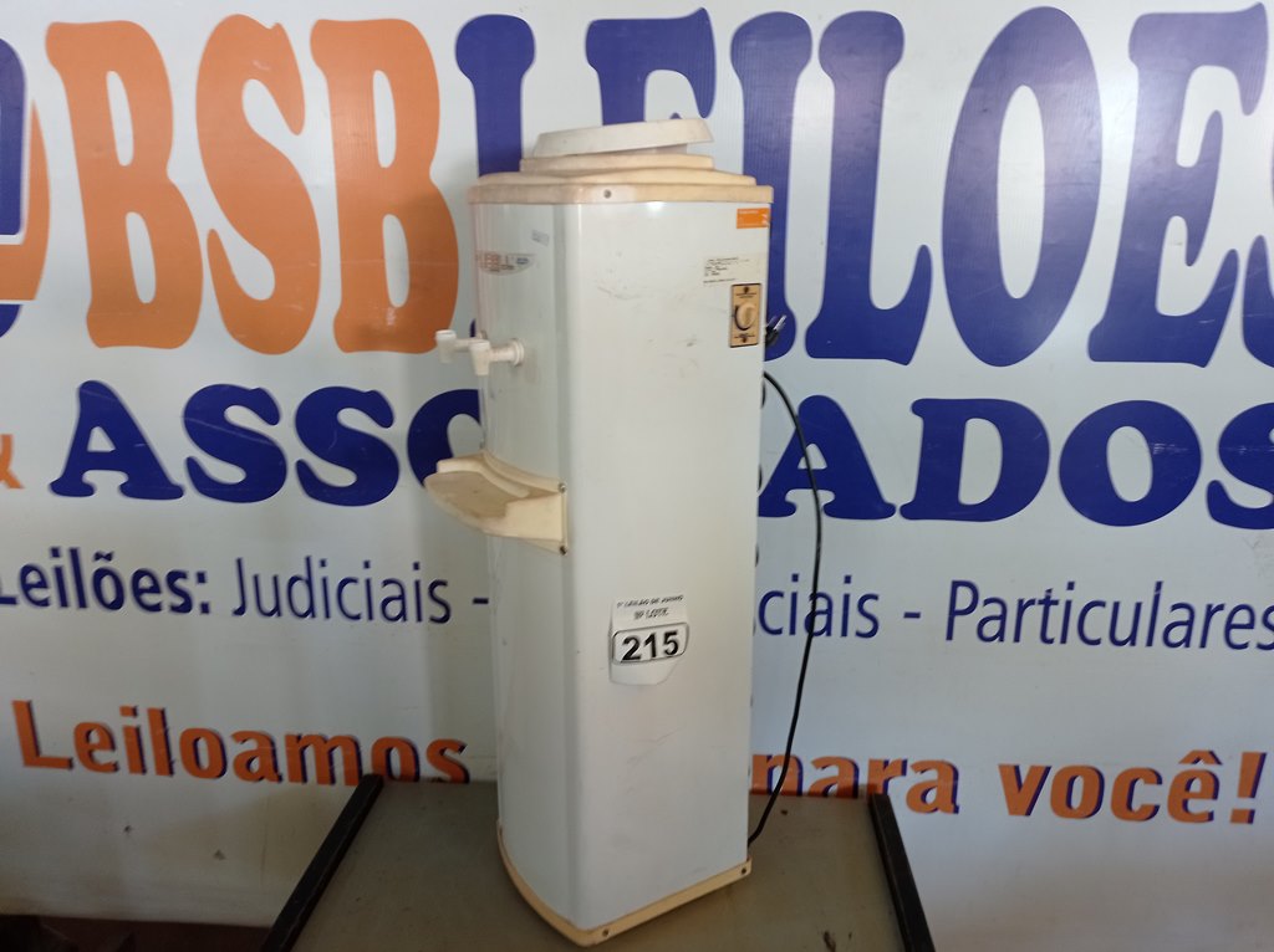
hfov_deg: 63.5
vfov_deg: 49.7
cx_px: 637
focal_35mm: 28
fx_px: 1030
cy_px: 476
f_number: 1.79
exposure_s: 1/40
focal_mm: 4.7
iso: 189
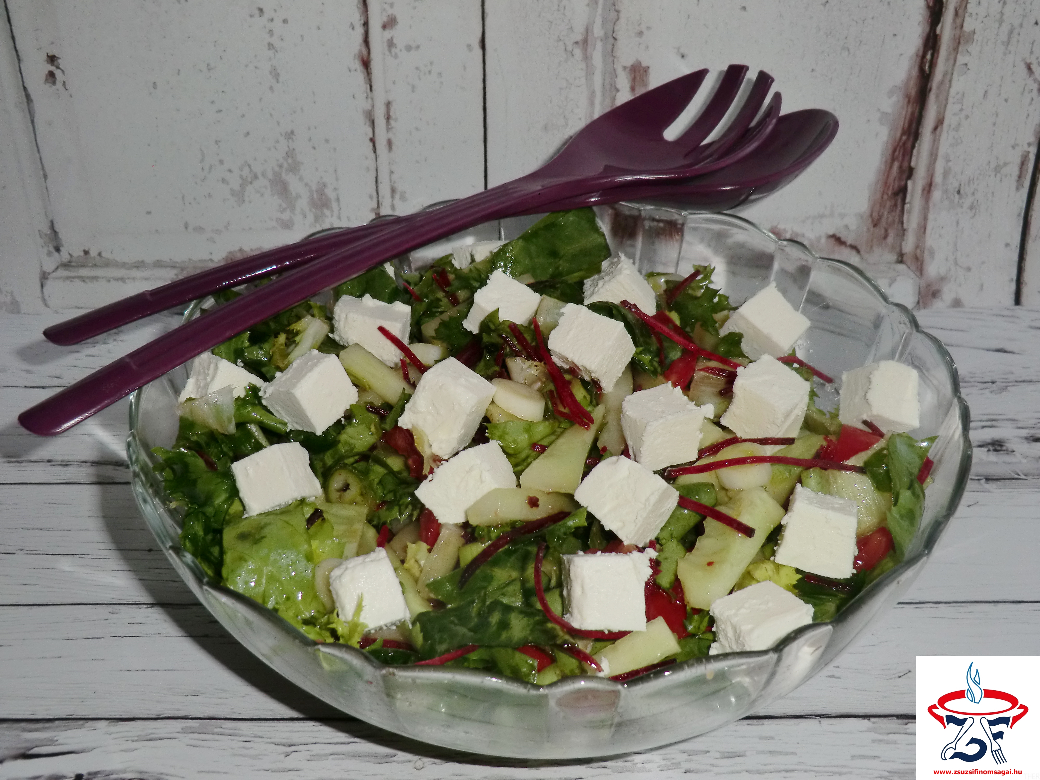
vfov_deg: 36.0
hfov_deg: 46.8
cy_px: 390
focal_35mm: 40
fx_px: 1202
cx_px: 520
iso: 100
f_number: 3.8
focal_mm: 7.1
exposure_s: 1/60
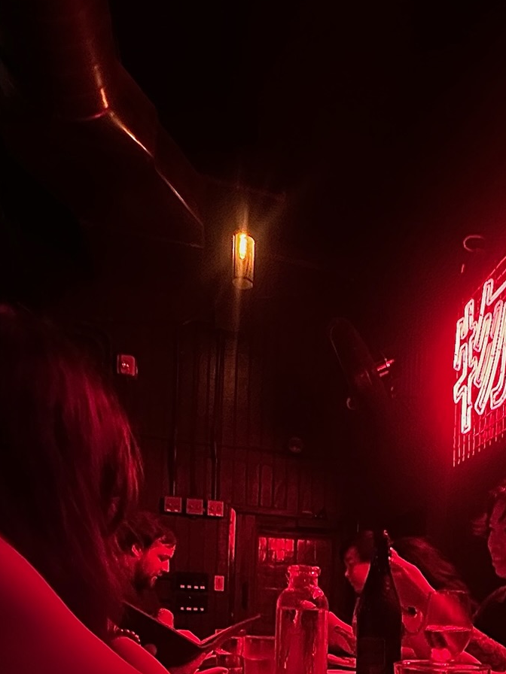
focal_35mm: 32
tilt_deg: +1.6
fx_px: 624
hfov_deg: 42.1
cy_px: 627
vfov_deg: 49.5
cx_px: 408
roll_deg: -3.5
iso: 400
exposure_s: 1/60
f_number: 2.2
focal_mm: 2.22
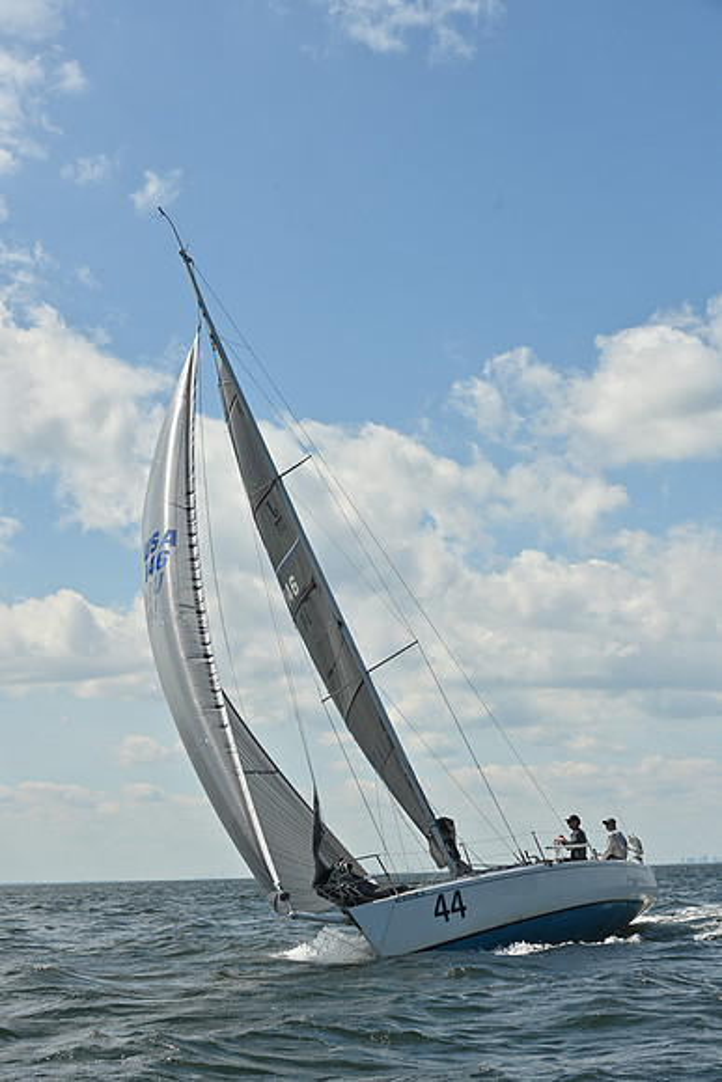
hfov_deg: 19.5
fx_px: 2104
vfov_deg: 28.8
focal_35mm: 70
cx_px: 361
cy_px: 541
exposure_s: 1/1250
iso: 250
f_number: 10
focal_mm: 70
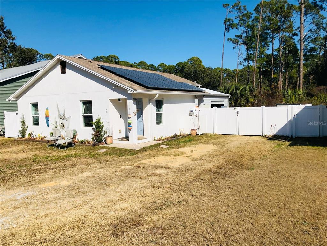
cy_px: 123
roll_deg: +1.6
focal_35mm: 28
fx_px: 265
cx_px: 164
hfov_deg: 63.4
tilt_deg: -6.1
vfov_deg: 49.7
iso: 20
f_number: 1.8
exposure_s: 1/4425
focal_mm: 3.99
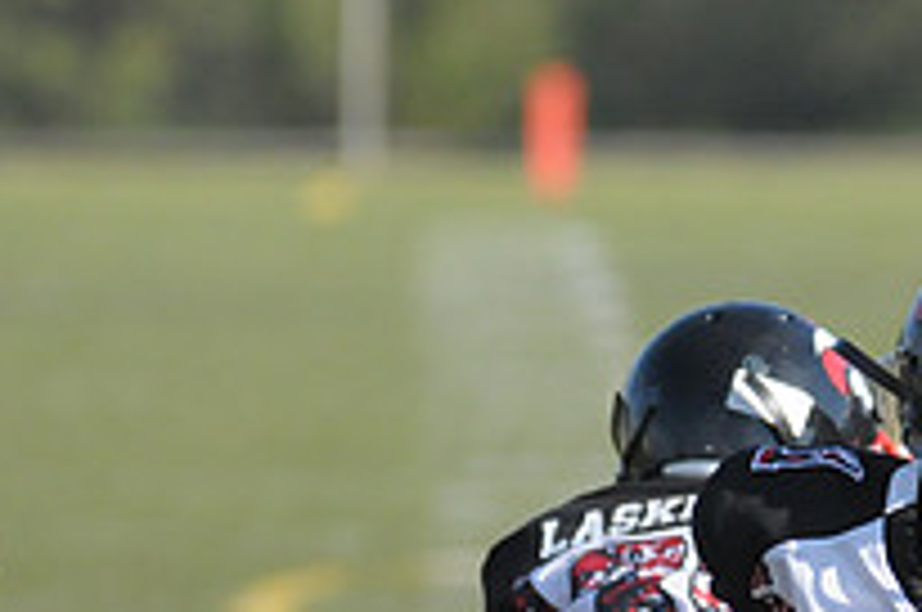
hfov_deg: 2.0
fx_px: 26108
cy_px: 857
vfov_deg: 1.3
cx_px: 1111
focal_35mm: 1021
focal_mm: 240
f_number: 4
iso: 1600
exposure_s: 1/8000
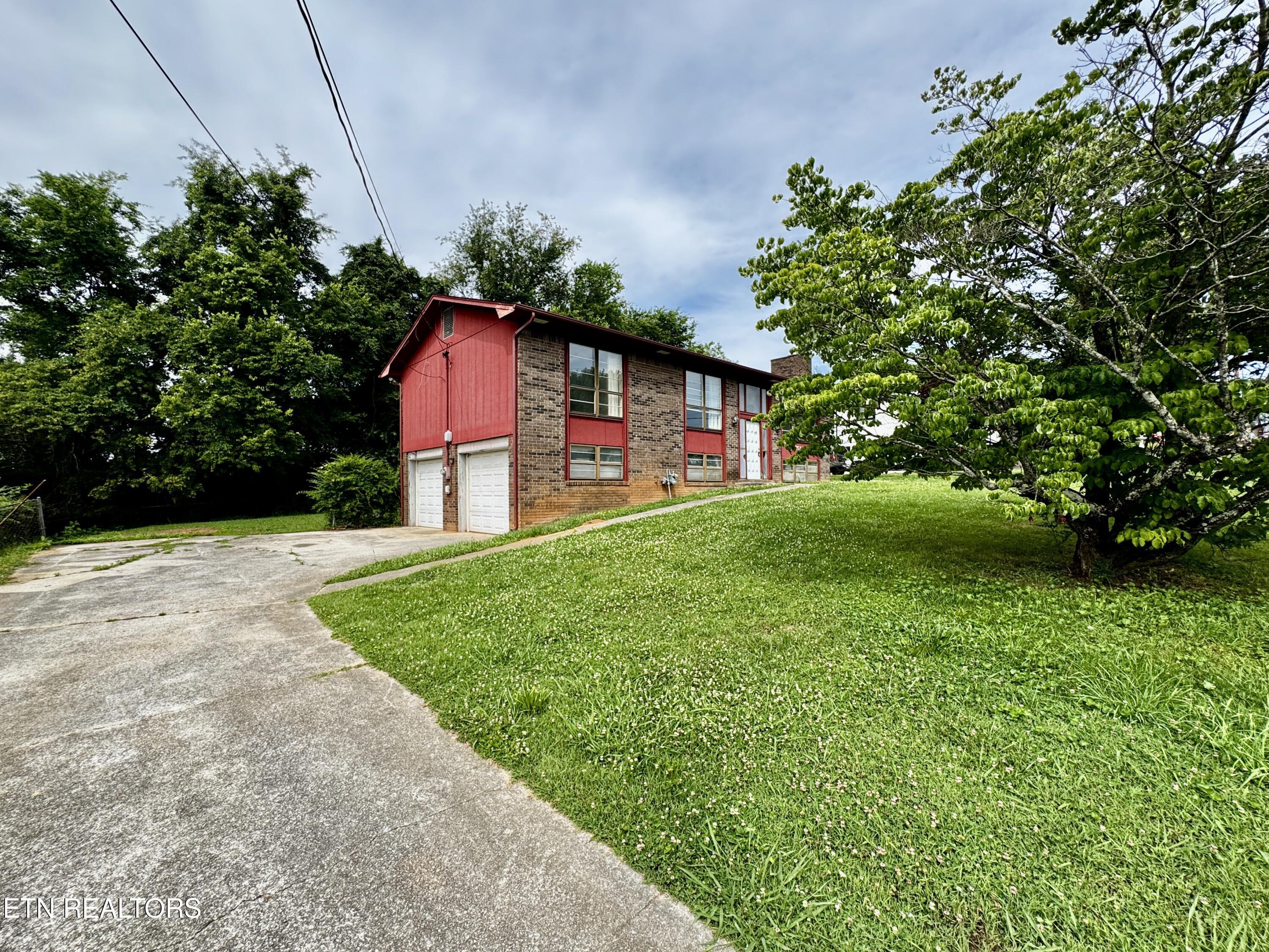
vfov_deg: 85.7
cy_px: 476
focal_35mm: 14
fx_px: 513
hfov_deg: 102.1
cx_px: 634
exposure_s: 1/707
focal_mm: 2.22
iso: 50
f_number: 2.2
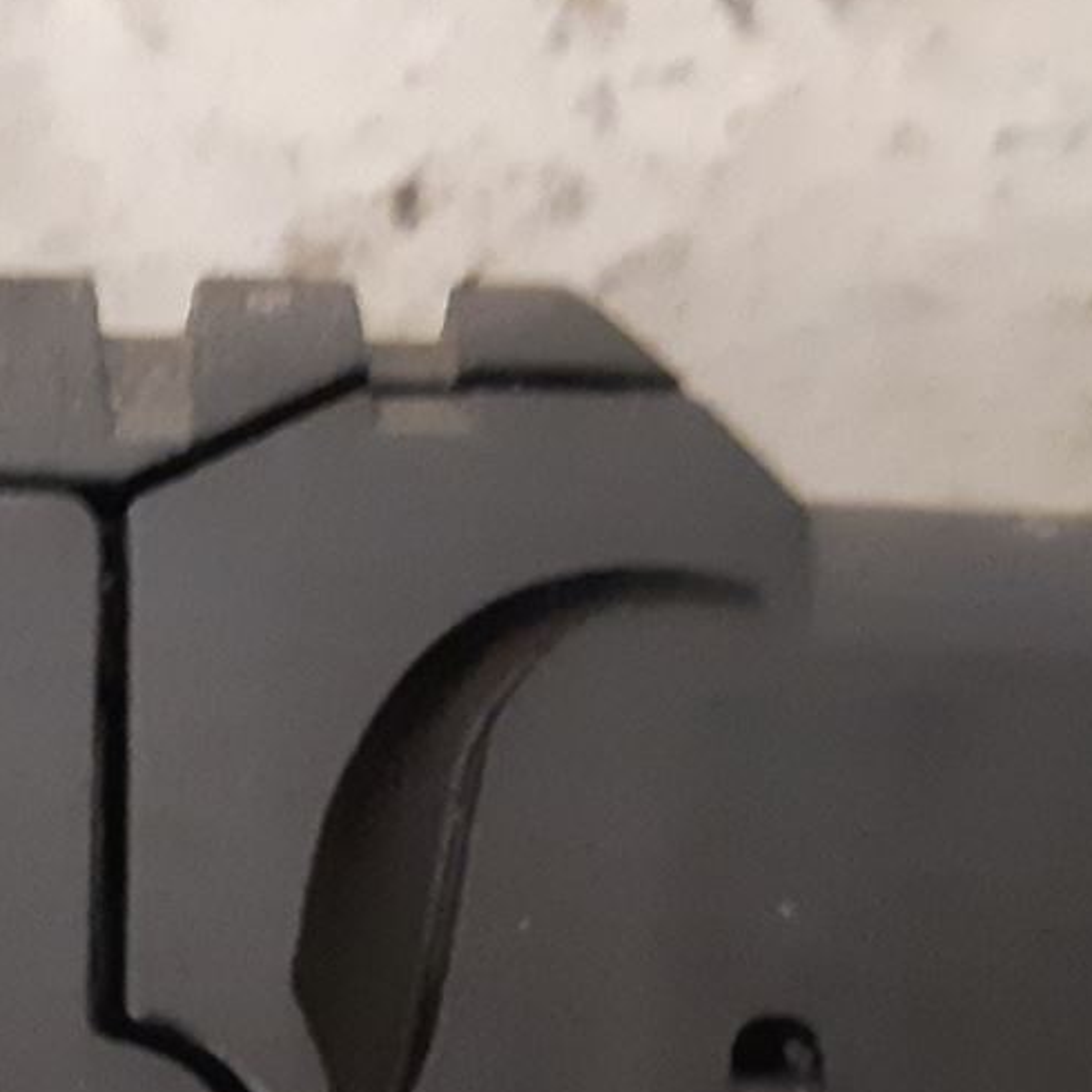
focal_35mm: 96
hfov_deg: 16.6
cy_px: 1125
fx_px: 3426
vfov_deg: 17.6
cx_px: -519
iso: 400
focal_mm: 3.93
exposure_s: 1/25
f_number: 1.7
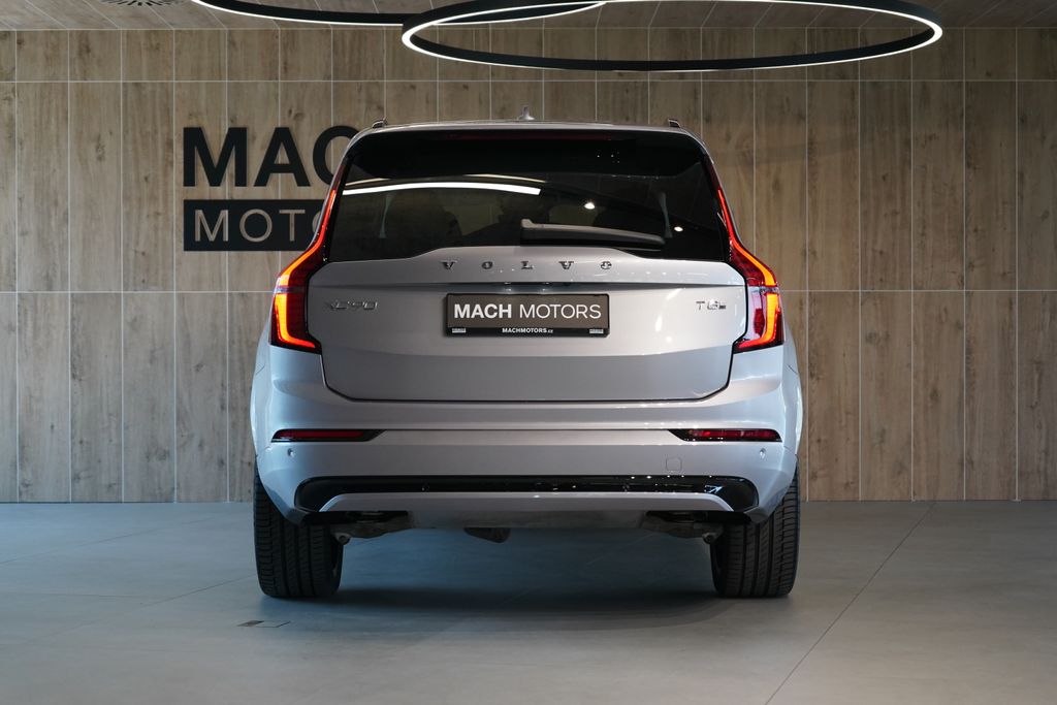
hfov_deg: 28.8
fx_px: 2055
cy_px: 352
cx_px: 528
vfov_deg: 19.5
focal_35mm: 70
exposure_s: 1/160
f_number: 5.6
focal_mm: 70
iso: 2500
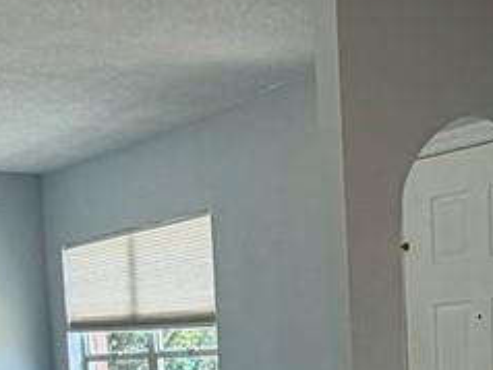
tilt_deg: -11.7
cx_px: 487
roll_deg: +1.4
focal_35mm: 94
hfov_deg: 20.2
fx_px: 1340
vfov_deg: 14.1
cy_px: 645
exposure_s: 1/120
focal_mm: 2.22
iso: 40
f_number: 2.2
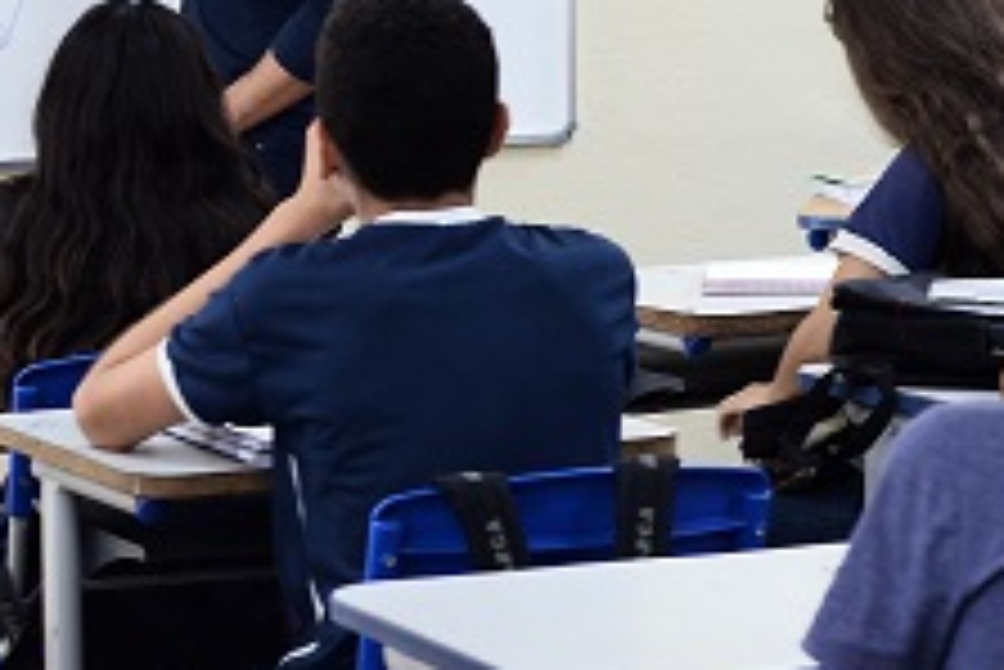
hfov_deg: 12.6
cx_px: 25
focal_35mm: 161
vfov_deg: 8.5
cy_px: 342
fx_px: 4493
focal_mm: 50
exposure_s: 1/60
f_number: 3.2
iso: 500
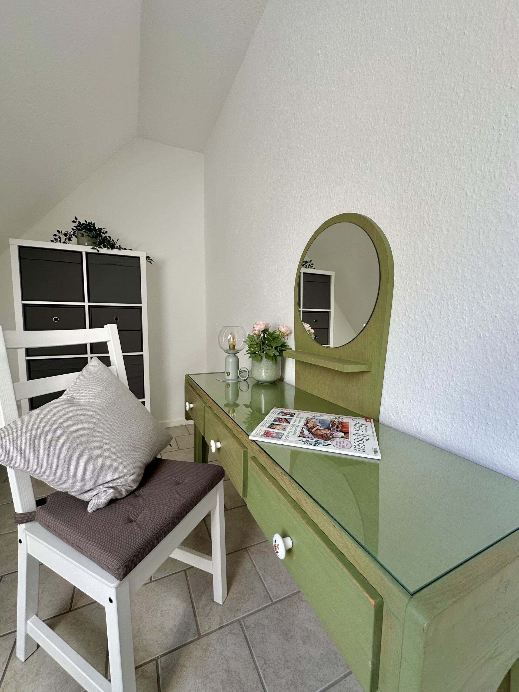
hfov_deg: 85.7
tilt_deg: -5.5
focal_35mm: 14
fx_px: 280
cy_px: 346
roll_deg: -0.5
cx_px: 260
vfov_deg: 102.1
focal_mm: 2.22
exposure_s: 1/99
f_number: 2.2
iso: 50
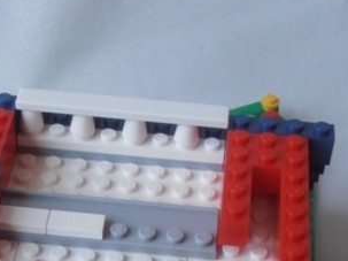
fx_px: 1105
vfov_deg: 13.0
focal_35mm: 110
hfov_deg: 17.9
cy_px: 336
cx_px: 123
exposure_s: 1/60
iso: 80
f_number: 3.9
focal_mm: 6.61
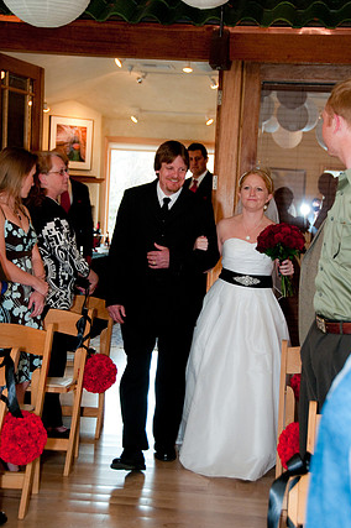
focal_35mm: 79
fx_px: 1157
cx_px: 182
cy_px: 267
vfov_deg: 25.7
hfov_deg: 17.2
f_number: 4.8
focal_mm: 50
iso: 400
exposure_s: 1/60
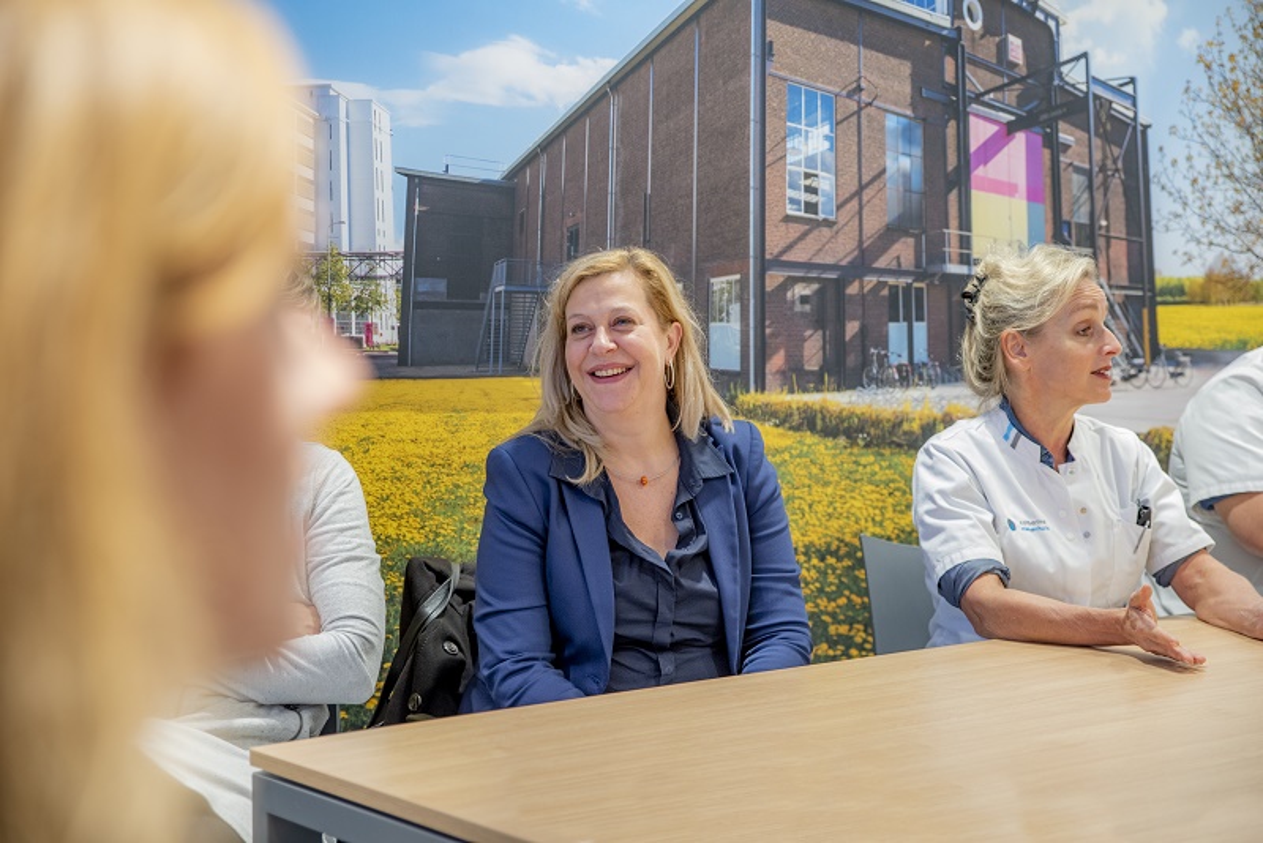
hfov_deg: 33.4
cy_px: 422
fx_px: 2106
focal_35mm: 60
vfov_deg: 22.6
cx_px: 632
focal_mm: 60
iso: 800
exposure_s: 1/60
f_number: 3.5
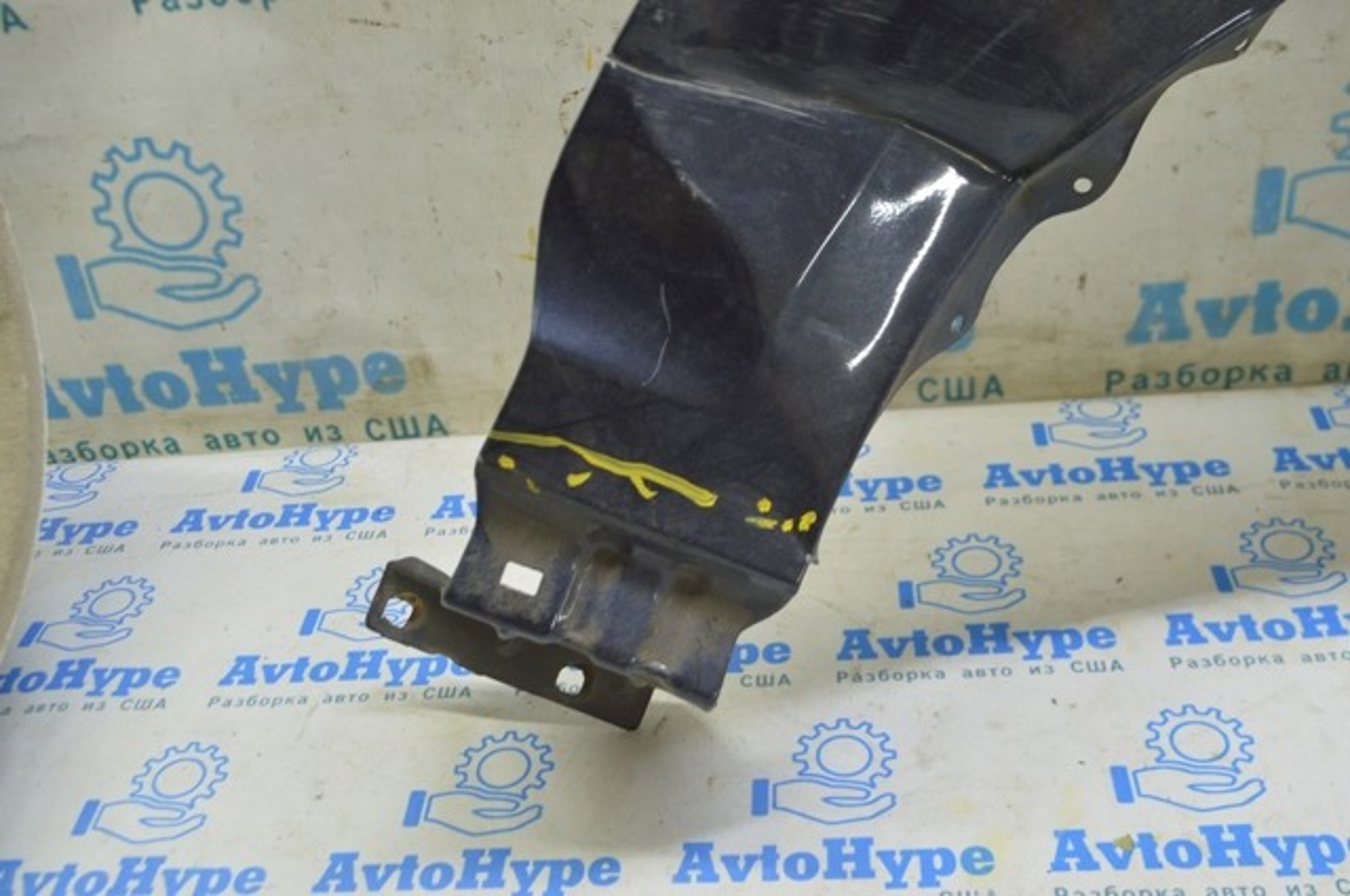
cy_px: 448
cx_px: 675
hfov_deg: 49.6
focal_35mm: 39
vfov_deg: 34.1
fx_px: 1461
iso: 400
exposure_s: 1/20
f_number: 5.6
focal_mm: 26
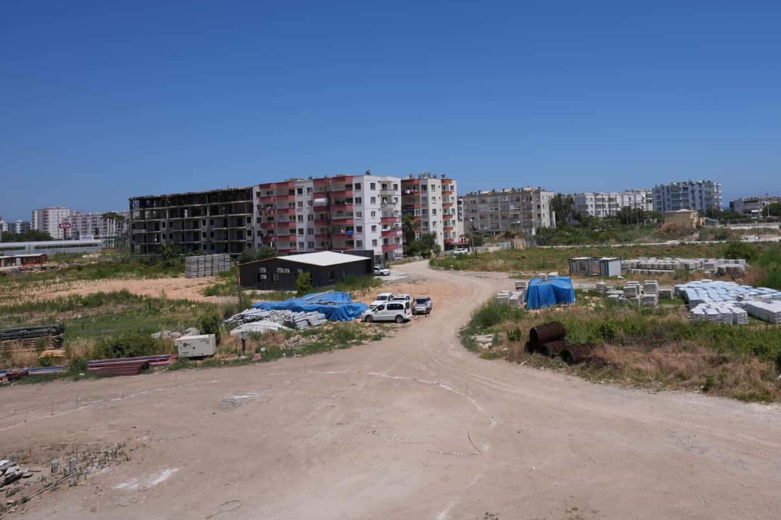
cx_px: 516
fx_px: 542
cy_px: 188
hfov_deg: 69.6
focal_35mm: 25
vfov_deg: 50.6
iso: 100
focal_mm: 17
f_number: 8
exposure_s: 1/500
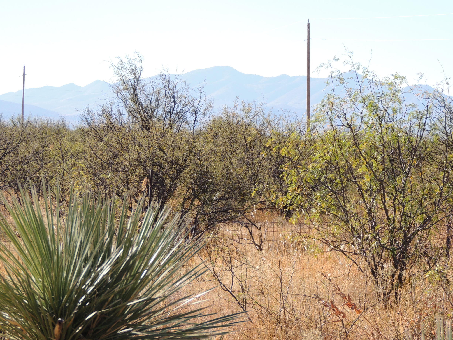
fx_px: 2473
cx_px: 265
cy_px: 165
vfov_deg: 7.9
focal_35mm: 189
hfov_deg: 10.5
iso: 100
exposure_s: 1/400
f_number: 4.4
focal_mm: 27.6
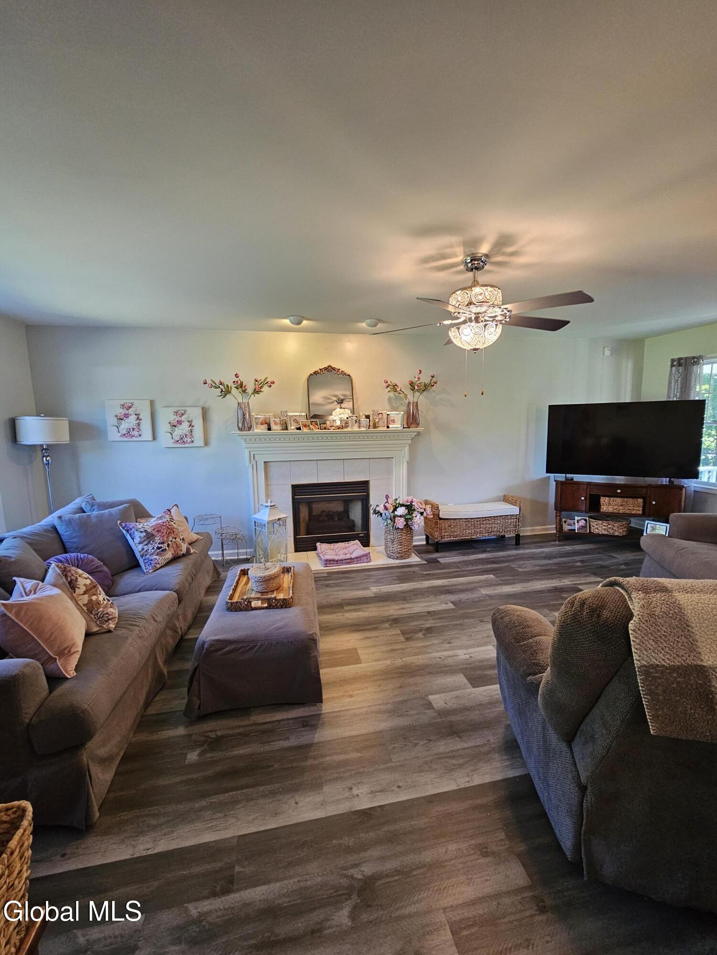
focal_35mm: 13
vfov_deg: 106.2
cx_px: 358
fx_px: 359
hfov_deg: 89.9
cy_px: 478
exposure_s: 1/60
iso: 200
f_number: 2.2
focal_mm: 2.2
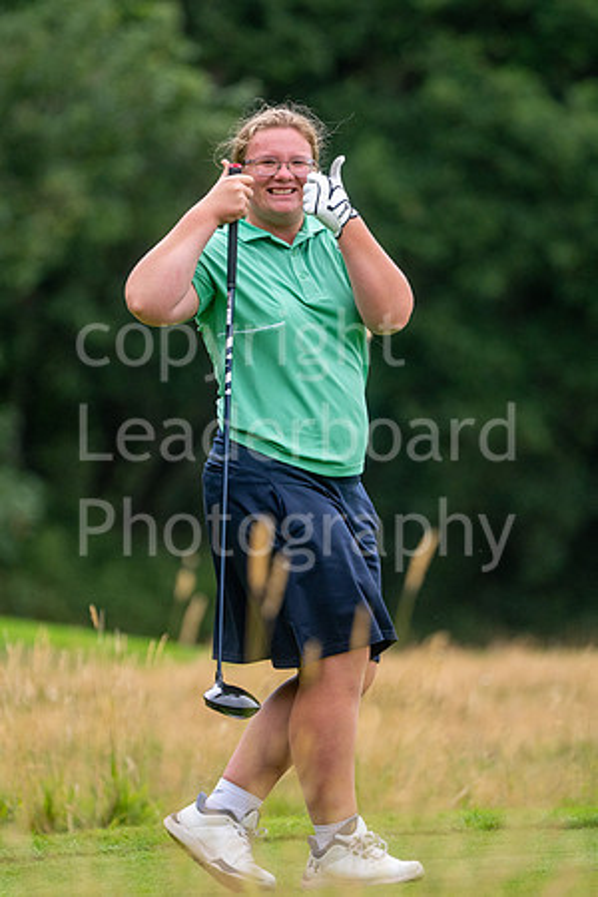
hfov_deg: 3.1
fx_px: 11212
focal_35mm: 450
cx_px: 299
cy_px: 448
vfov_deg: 4.6
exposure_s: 1/1250
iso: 500
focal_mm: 300
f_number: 4
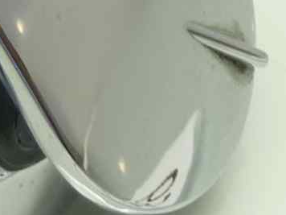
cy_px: -27
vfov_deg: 8.2
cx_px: 156
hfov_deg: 11.0
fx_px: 1487
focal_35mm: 180
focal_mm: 4.1
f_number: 3.3
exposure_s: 1/15
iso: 80
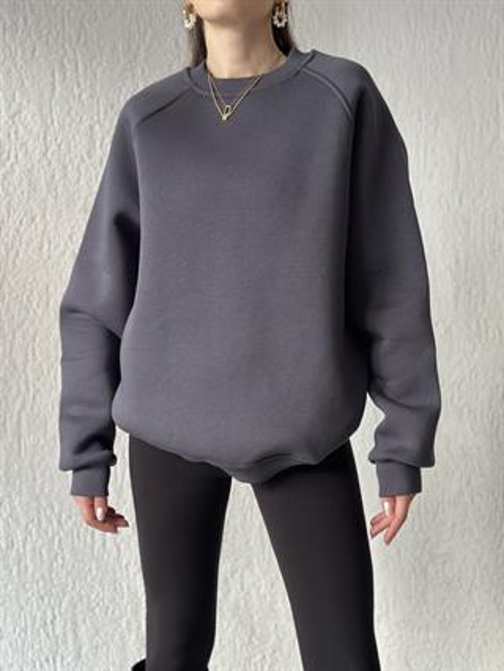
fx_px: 931
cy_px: 336
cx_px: 252
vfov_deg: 39.6
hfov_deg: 30.3
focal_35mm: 48
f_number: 1.78
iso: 125
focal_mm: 6.86
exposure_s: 1/63
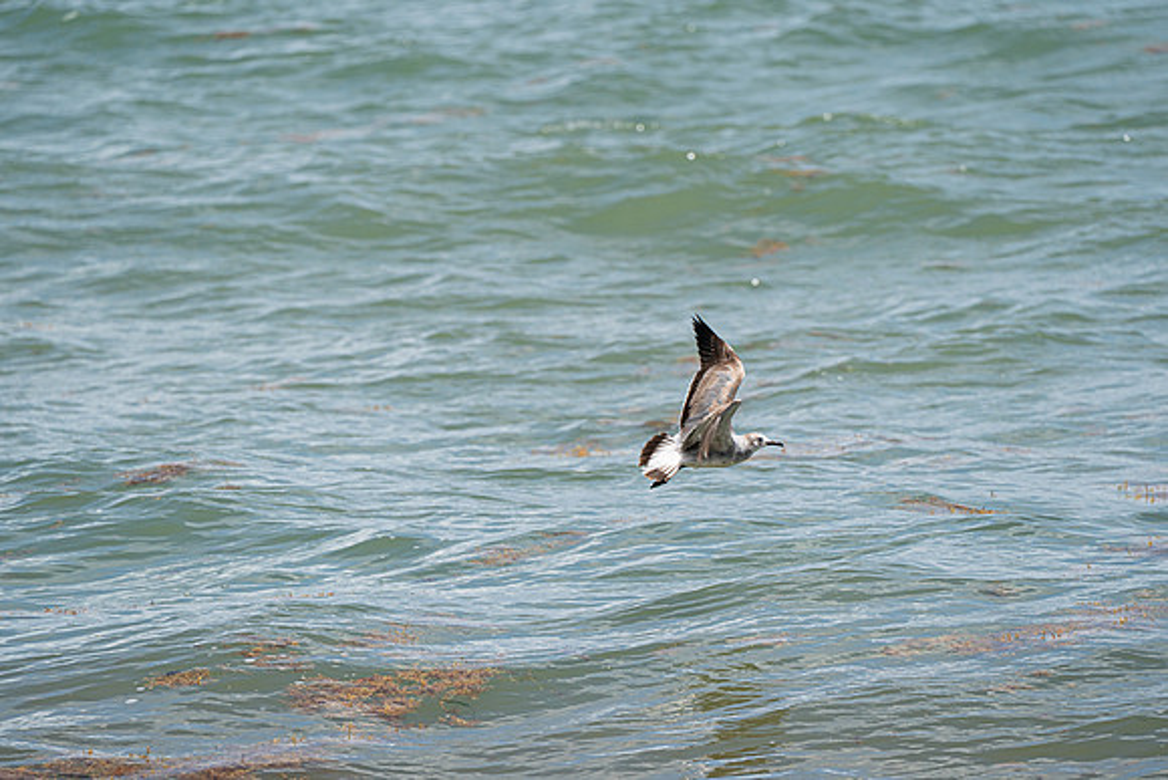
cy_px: 390
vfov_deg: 3.4
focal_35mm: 400
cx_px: 584
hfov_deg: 5.2
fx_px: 12980
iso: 640
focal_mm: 400
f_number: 10
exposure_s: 1/1250
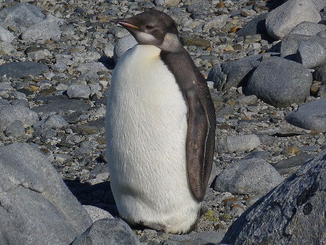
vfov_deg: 3.7
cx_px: 163
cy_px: 122
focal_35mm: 399
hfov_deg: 5.0
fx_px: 3758
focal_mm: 49.2
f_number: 5.6
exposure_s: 1/1000
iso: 80
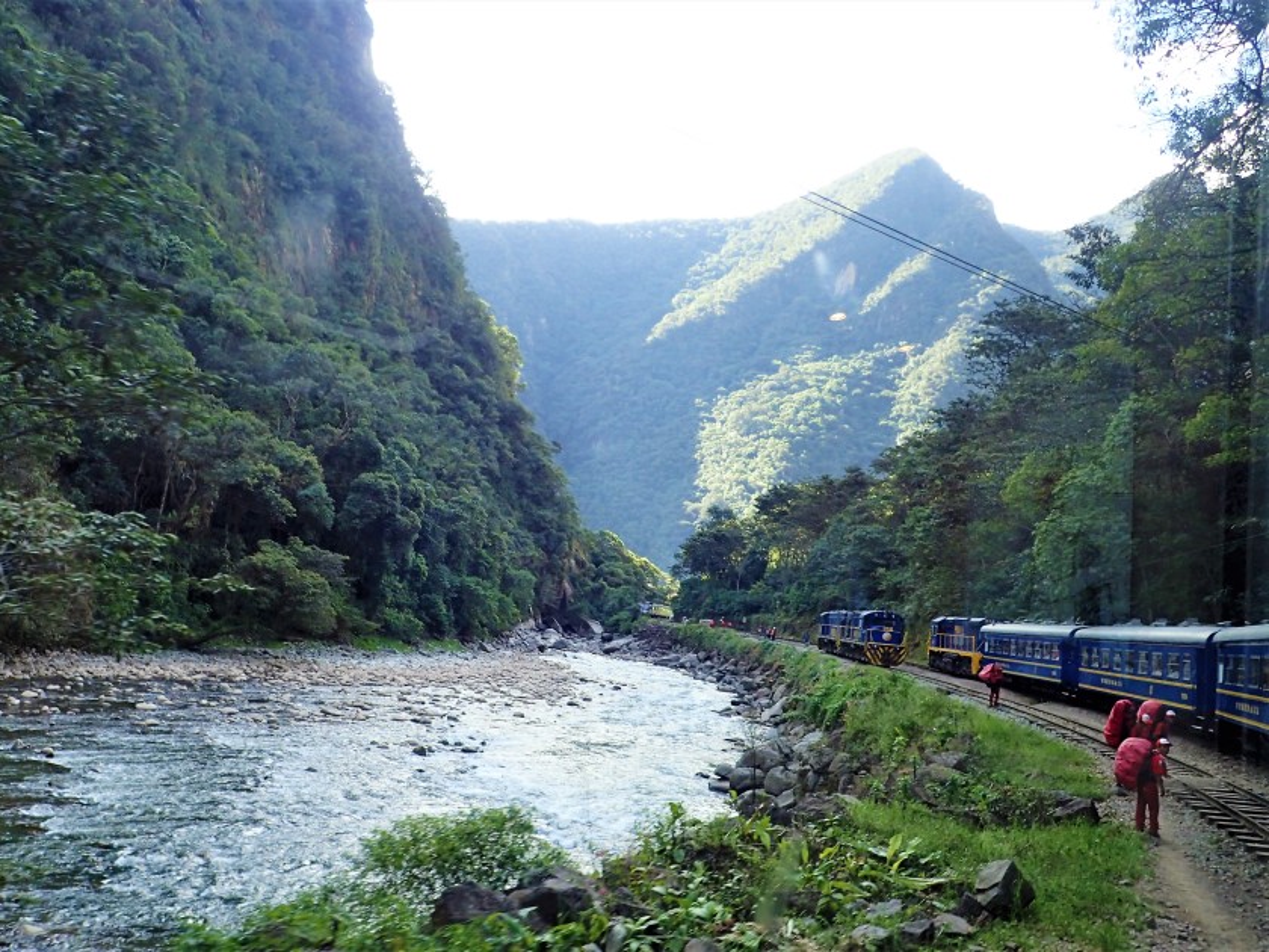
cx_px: 634
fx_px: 916
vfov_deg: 54.9
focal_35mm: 25
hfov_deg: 69.4
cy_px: 476
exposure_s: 1/80
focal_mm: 4.5
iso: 100
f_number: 2.8
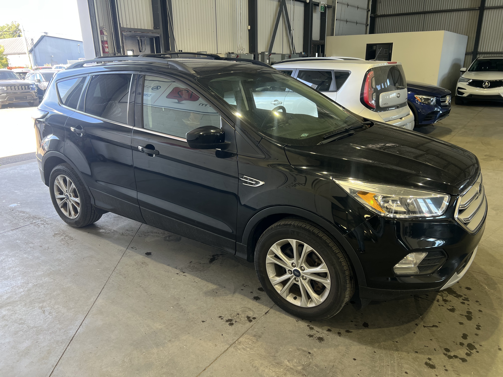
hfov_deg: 67.3
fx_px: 378
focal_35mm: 26
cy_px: 188
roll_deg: +1.4
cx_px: 252
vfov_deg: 53.1
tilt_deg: -18.7
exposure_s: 1/120
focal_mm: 5.7
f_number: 1.5
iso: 32
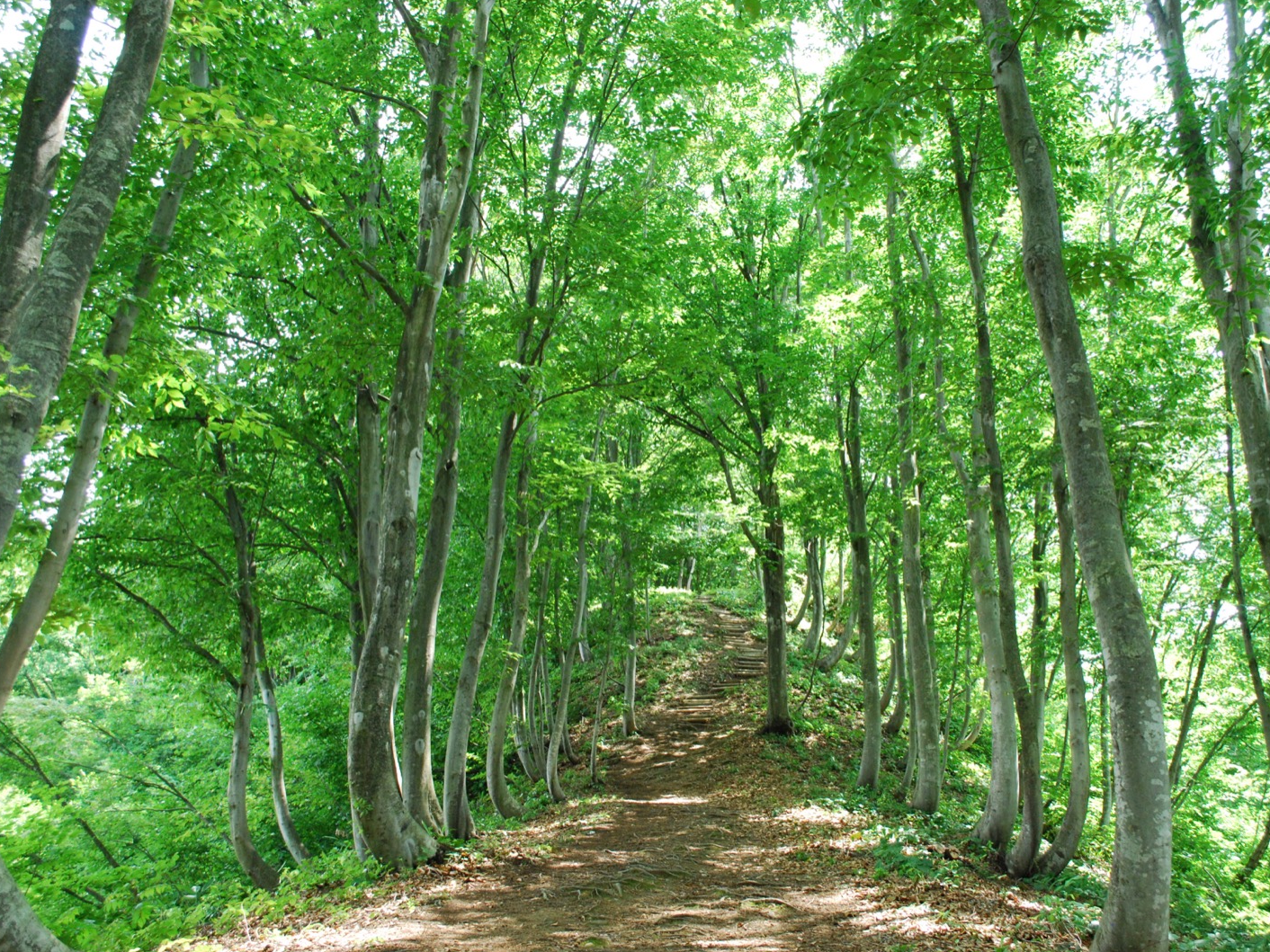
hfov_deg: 51.2
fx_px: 1321
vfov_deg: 39.7
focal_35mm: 36
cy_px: 472
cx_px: 708
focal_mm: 22
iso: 800
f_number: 6.3
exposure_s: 1/160
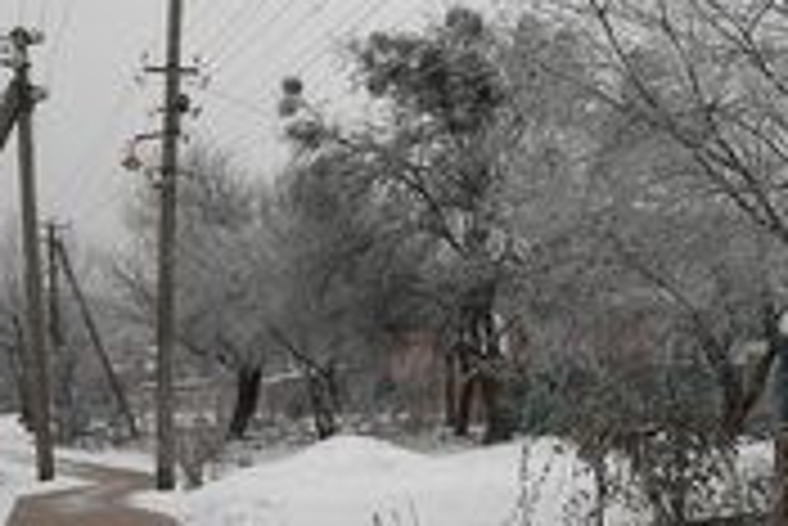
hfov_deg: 34.5
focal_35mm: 55
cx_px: 689
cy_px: 407
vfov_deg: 24.3
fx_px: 1205
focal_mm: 24
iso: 125
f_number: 7.1
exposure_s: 1/50
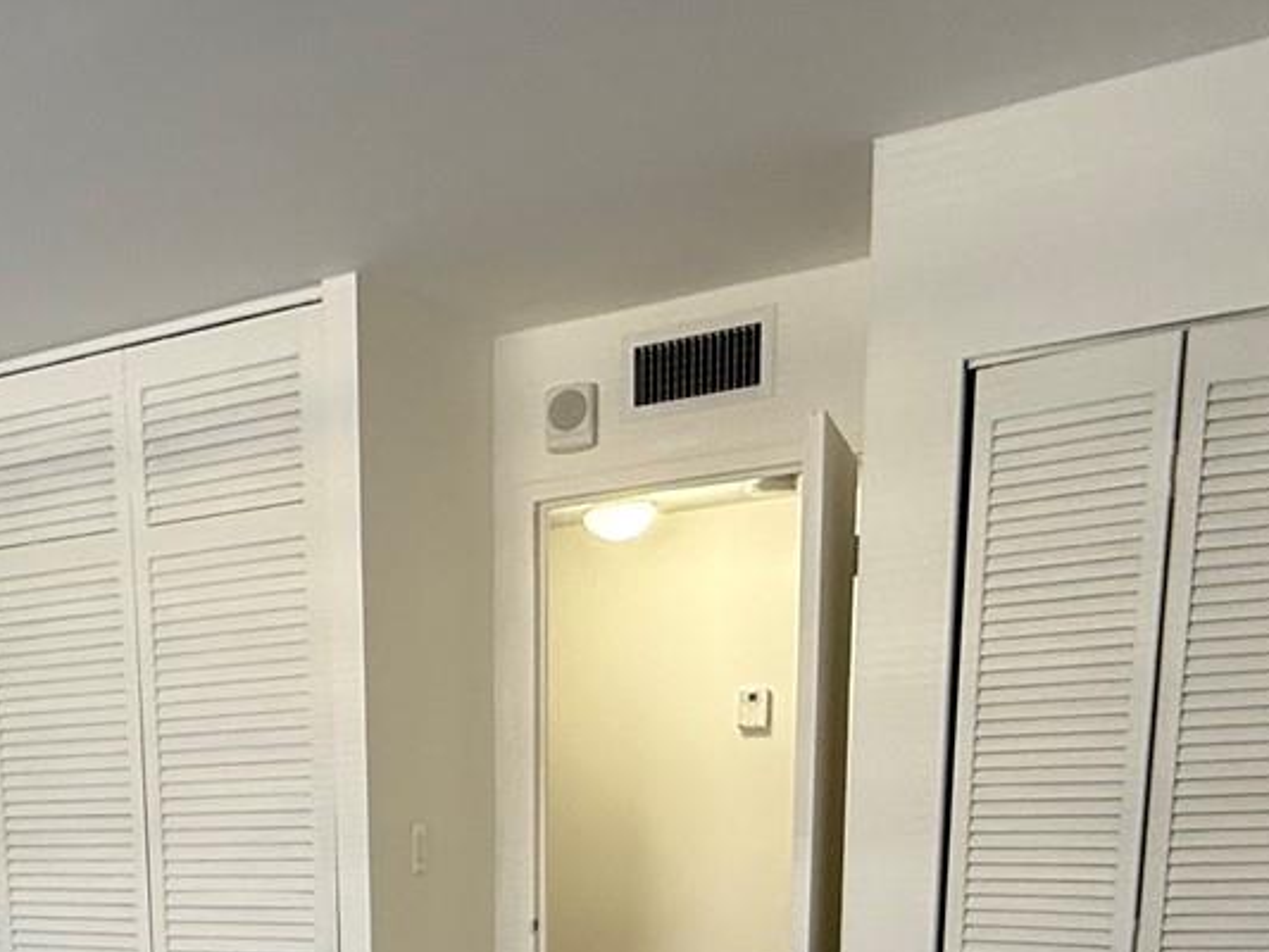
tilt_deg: -9.2
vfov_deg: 30.5
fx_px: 1540
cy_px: 1064
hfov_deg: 41.5
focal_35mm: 42
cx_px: 143
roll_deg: +3.8
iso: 160
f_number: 2.2
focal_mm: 2.22
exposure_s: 1/99
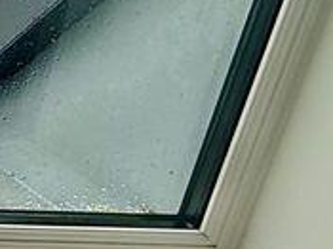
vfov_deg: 17.8
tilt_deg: -19.6
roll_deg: -0.8
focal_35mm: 82
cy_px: 48
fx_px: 788
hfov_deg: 14.4
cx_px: -489
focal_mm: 2.22
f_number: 2.2
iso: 50
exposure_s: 1/226
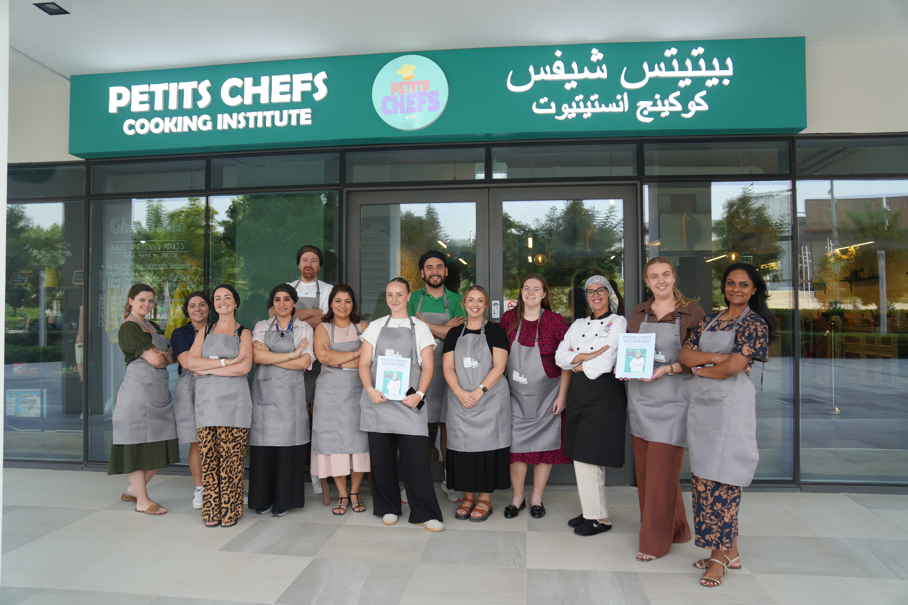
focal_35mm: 24
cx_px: 454
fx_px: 605
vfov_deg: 53.1
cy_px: 302
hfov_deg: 73.7
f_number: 4
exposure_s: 1/160
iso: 160
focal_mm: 16
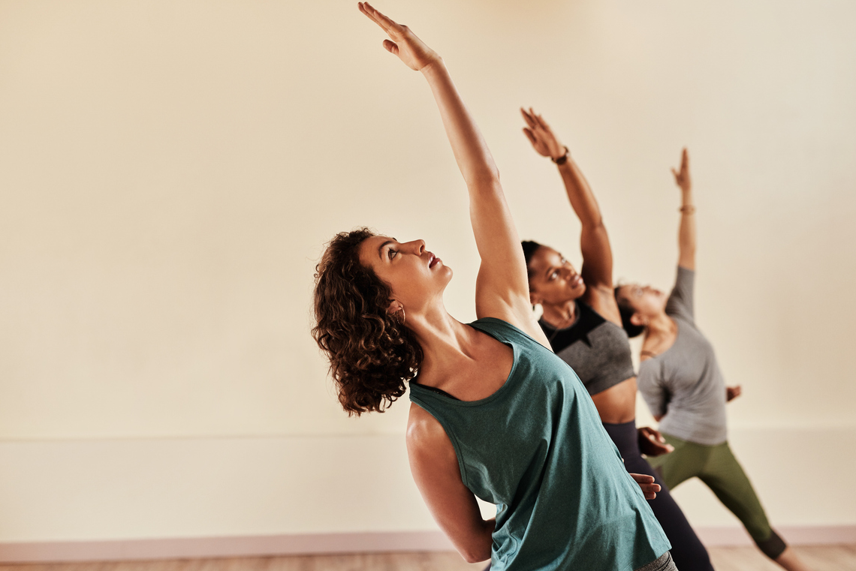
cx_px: 451
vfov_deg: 24.6
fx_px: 1308
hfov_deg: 36.2
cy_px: 304
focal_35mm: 55
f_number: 2.2
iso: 400
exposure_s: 1/250
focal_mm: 50
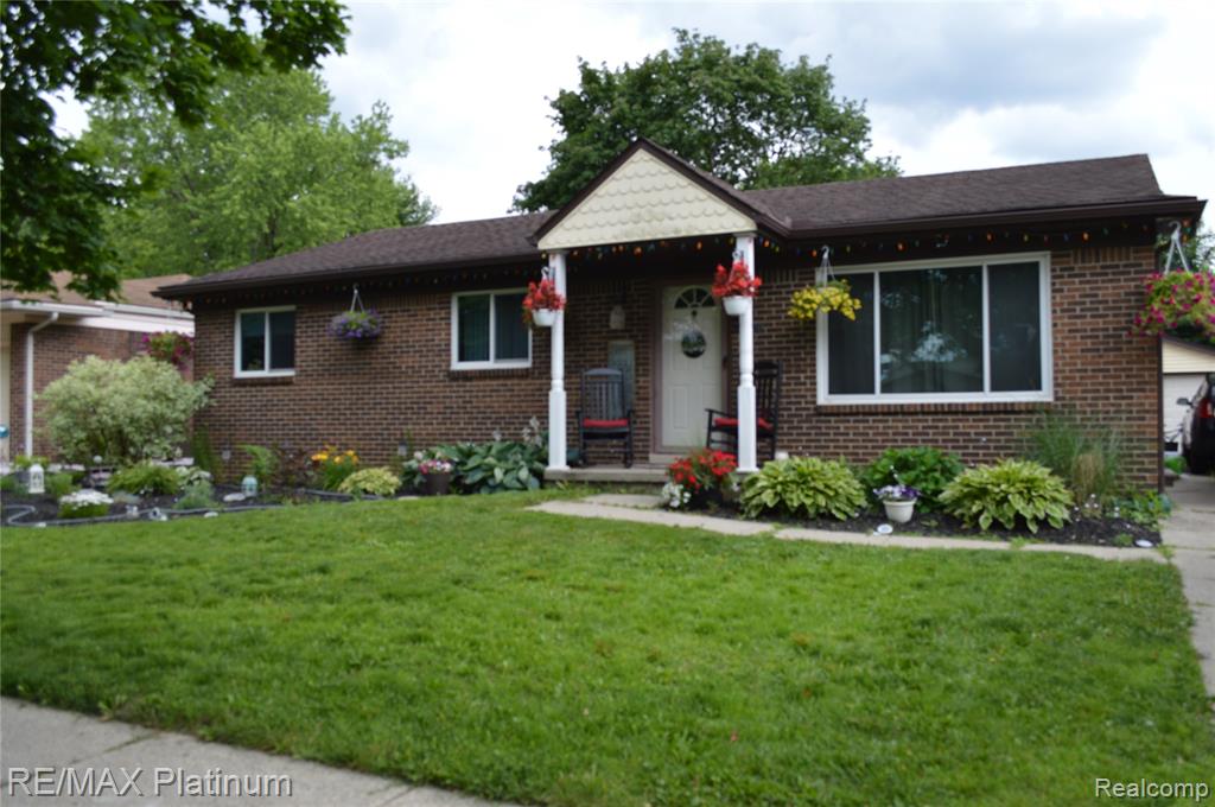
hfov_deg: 62.0
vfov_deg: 43.5
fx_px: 1011
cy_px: 404
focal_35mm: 30
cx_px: 608
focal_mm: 20
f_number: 5.6
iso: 100
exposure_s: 1/125
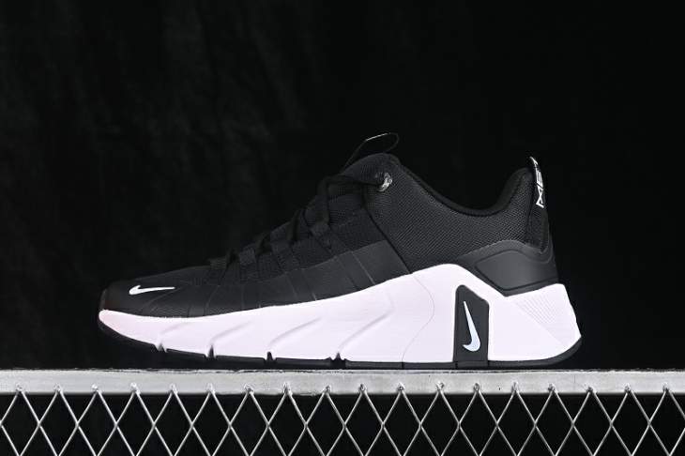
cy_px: 228
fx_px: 1426
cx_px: 342
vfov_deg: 18.2
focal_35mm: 75
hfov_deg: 27.0
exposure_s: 1/60
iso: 160
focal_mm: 50
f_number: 6.3
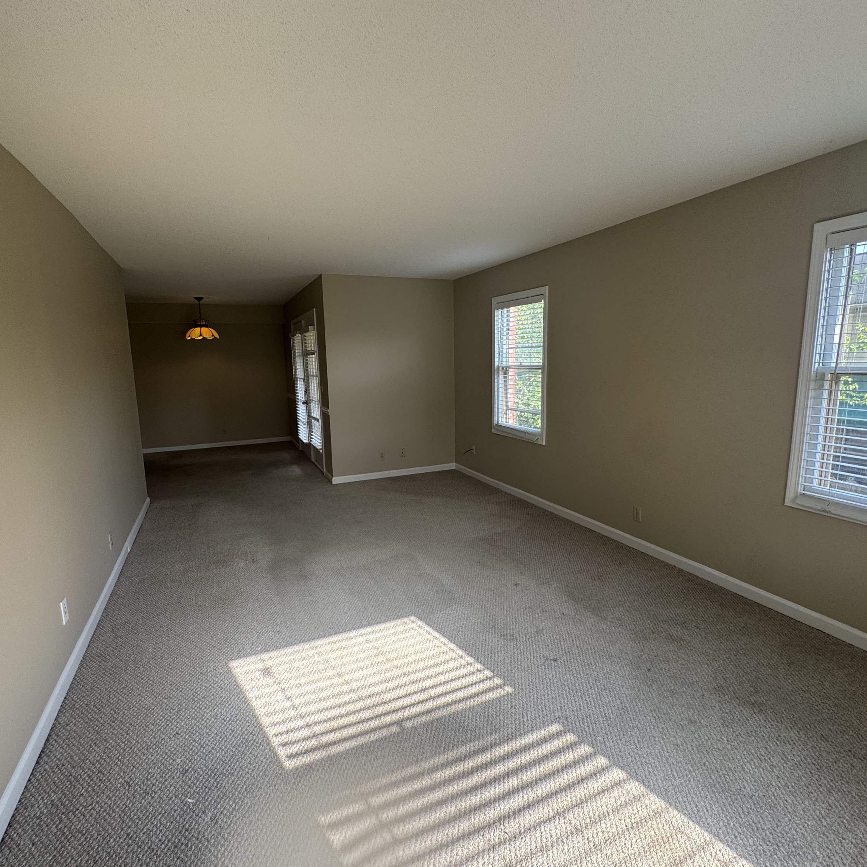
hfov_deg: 83.9
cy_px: 438
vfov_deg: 84.0
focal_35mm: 17
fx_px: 482
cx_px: 416
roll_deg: +1.5
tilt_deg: -10.7
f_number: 2.2
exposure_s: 1/99
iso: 80
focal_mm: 2.22
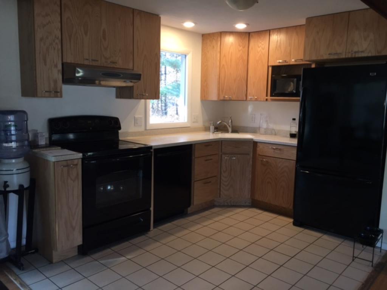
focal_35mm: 29
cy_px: 145
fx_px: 324
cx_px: 194
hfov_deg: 61.7
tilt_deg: -7.0
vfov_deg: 48.2
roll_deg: -1.5
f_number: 2.2
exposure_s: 1/30
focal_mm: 4.15
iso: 64
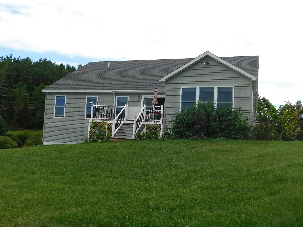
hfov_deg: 51.4
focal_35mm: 36
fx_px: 315
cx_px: 152
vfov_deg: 39.7
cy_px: 114
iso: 125
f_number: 3.5
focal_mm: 6.3
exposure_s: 1/640
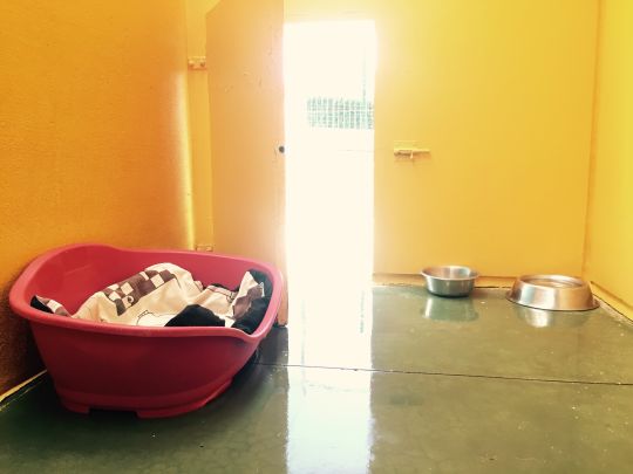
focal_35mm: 29
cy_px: 237
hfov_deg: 61.7
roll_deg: +1.1
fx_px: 530
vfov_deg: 48.2
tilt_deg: -8.2
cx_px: 316
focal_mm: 4.15
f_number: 2.2
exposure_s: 1/30
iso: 32
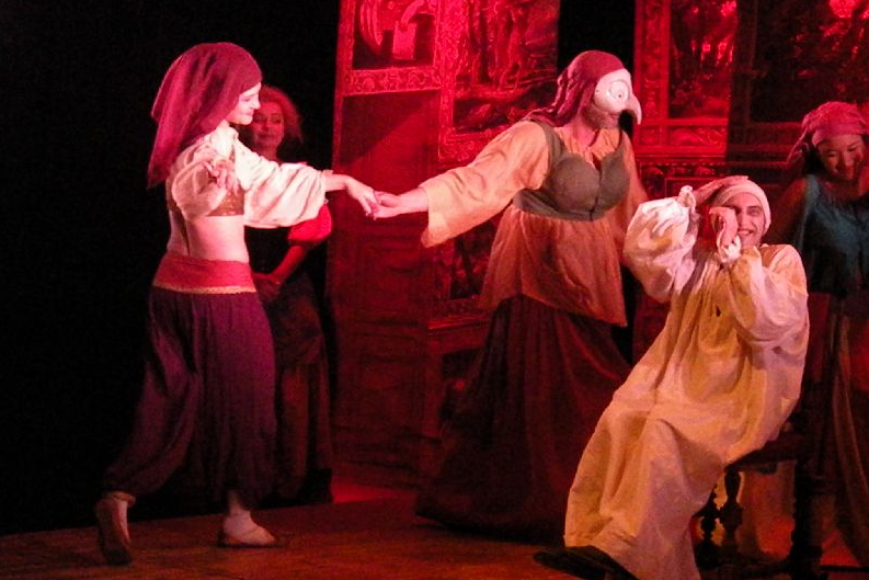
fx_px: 2559
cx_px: 436
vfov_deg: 12.9
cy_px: 280
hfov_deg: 19.3
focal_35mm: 106
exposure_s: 1/125
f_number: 5.6
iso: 3200
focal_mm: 17.9
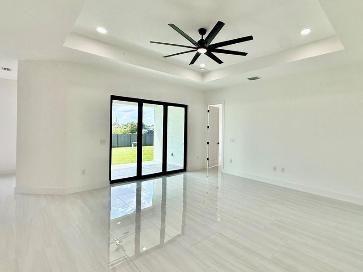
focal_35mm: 18
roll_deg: -1.6
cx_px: 203
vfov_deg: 71.5
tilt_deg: +0.6
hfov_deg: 87.4
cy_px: 129
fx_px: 189
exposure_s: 1/494
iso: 64
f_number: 2.2
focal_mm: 2.22
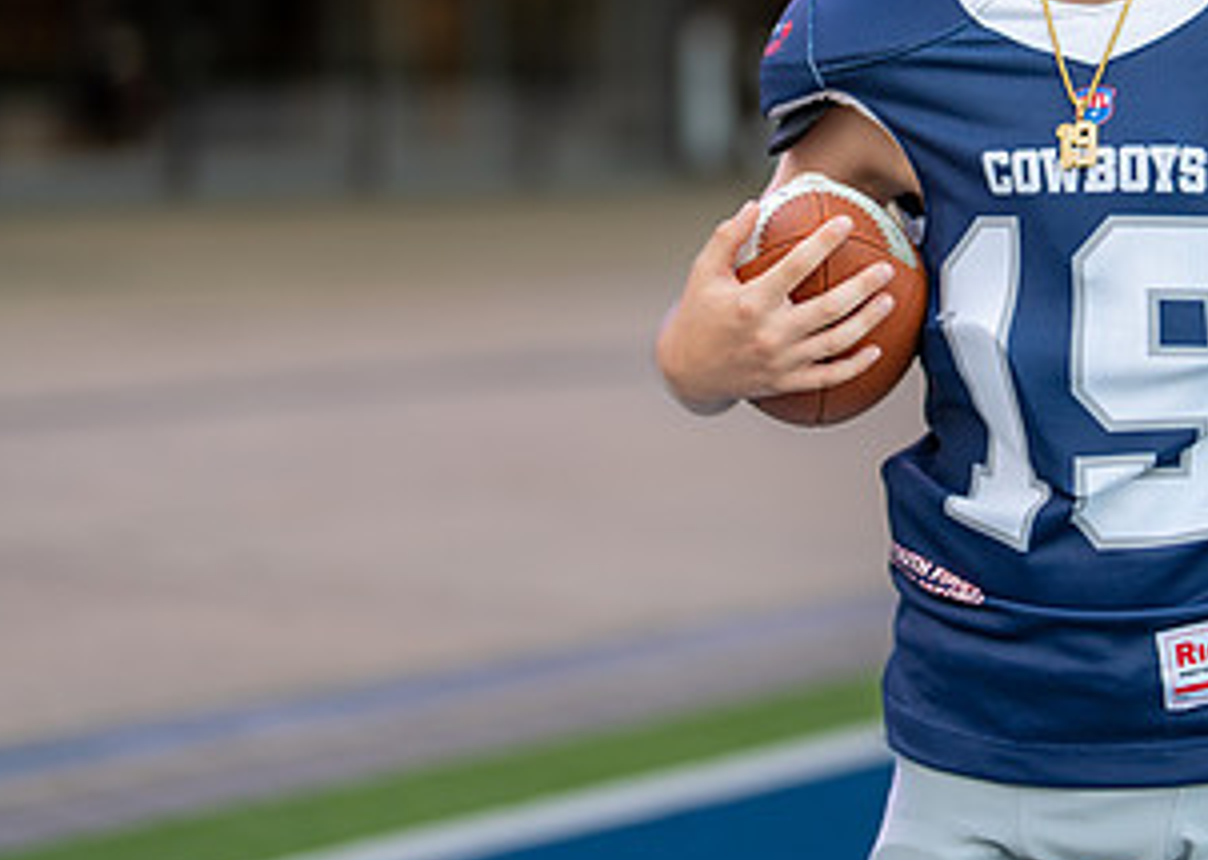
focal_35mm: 109
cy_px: 222
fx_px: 3735
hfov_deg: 18.1
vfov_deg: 13.1
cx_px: 1077
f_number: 1.2
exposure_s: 1/400
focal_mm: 50
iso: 100
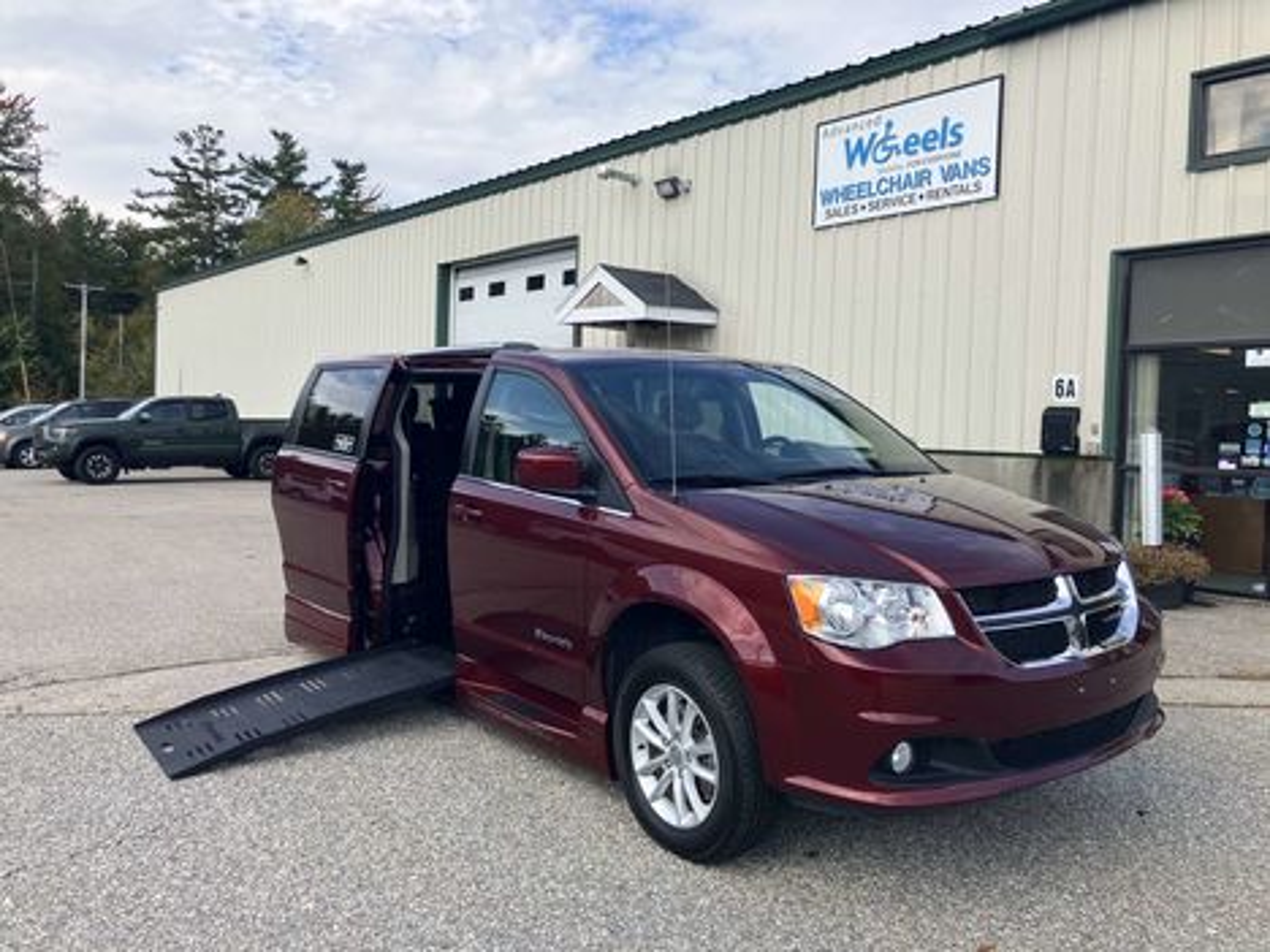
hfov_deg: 63.4
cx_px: 635
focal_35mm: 28
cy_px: 476
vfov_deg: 49.7
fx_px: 1027
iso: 32
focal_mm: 3.99
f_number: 1.8
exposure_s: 1/1215
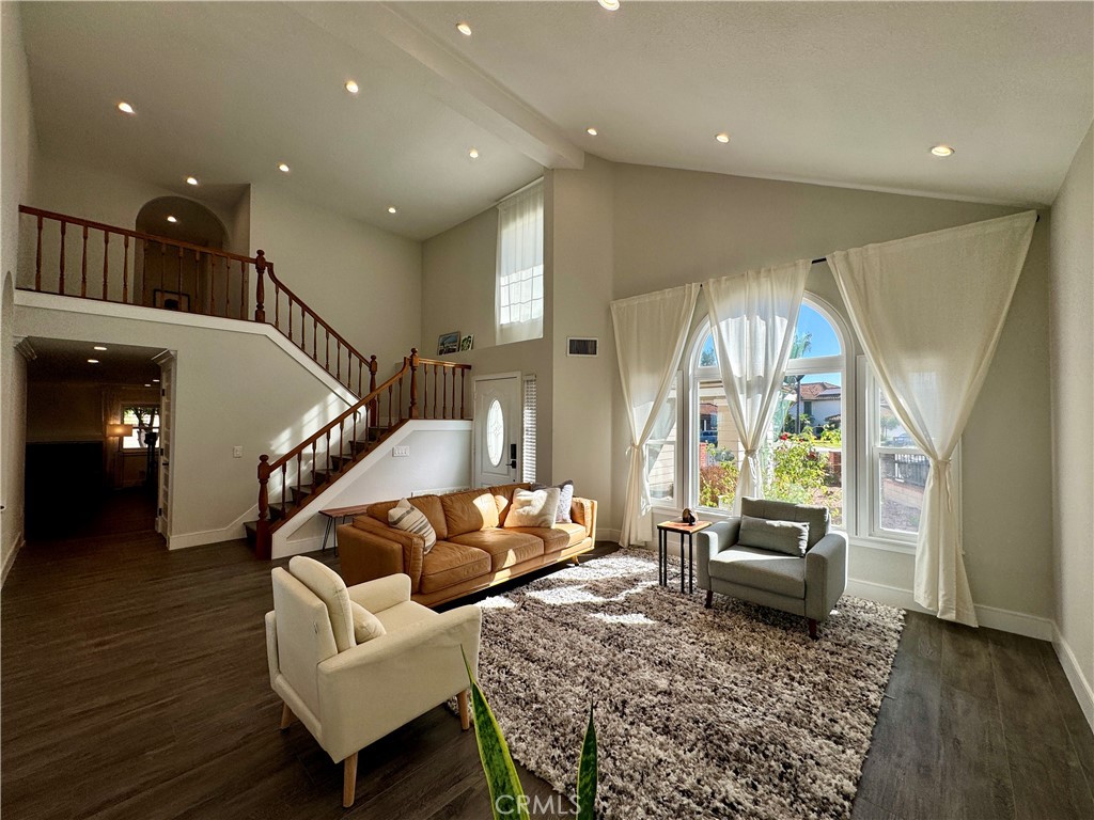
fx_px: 442
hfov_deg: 102.1
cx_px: 547
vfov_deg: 85.7
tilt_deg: +1.1
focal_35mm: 14
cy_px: 410
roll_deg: -0.6
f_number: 2.2
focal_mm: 2.22
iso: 40
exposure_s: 1/416
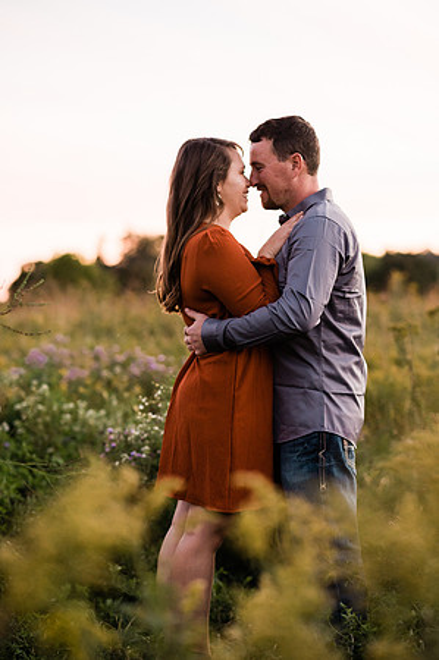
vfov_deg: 23.9
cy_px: 330
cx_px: 220
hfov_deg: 16.0
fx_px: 1558
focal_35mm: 85
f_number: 2.5
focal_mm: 85
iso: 500
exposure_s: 1/200
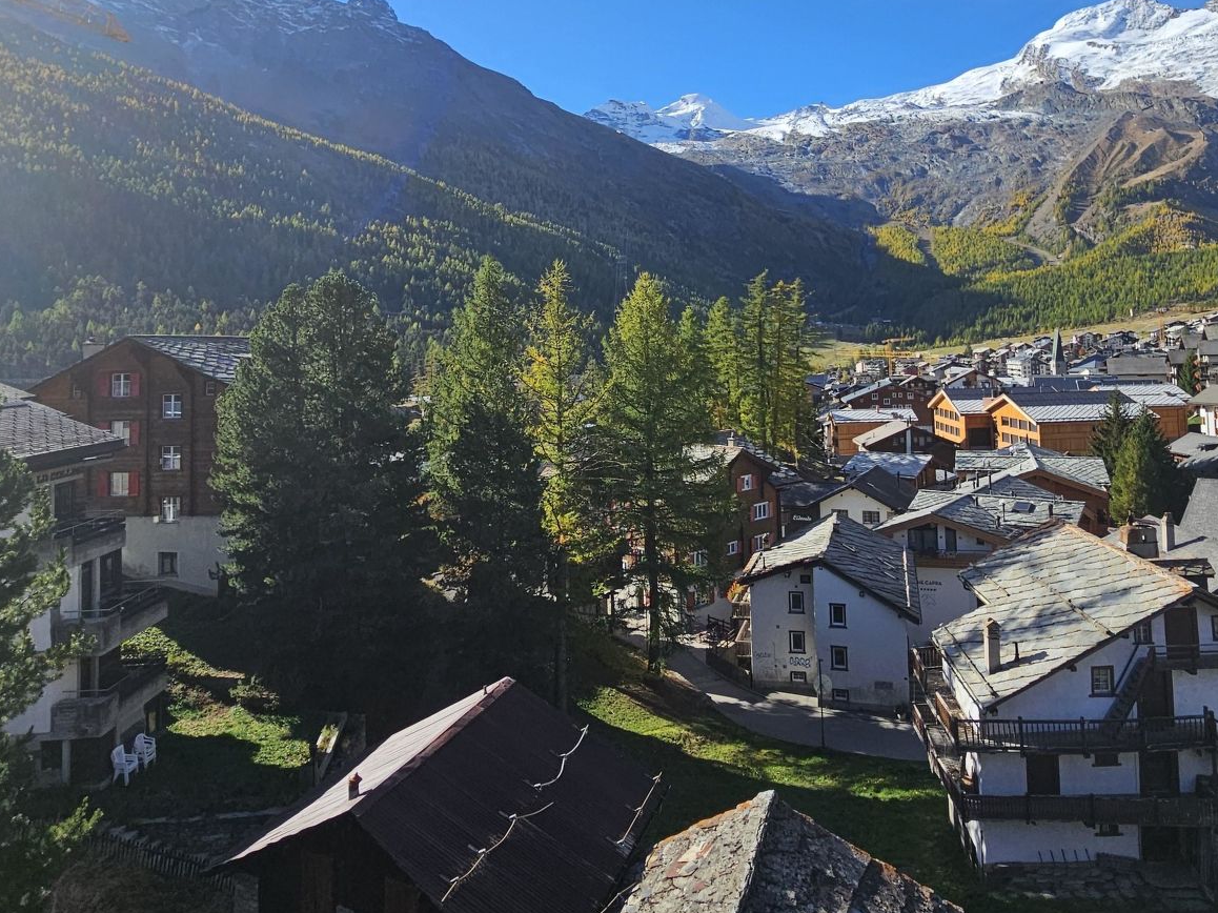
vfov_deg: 57.1
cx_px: 699
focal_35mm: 23
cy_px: 278
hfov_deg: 73.5
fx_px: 809
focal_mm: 2.2
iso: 50
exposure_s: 1/2105
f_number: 2.2
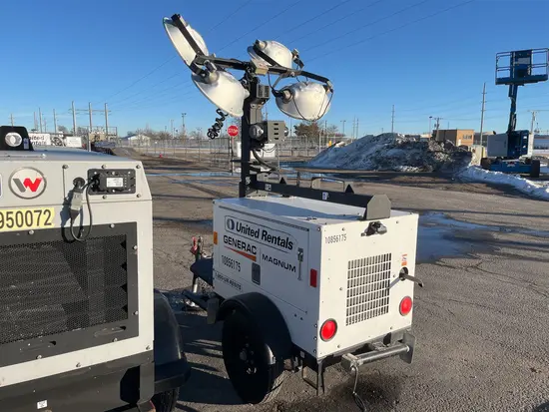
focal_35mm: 26
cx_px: 274
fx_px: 413
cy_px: 206
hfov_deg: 67.3
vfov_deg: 53.1
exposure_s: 1/3876
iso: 50
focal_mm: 5.1
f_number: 1.6
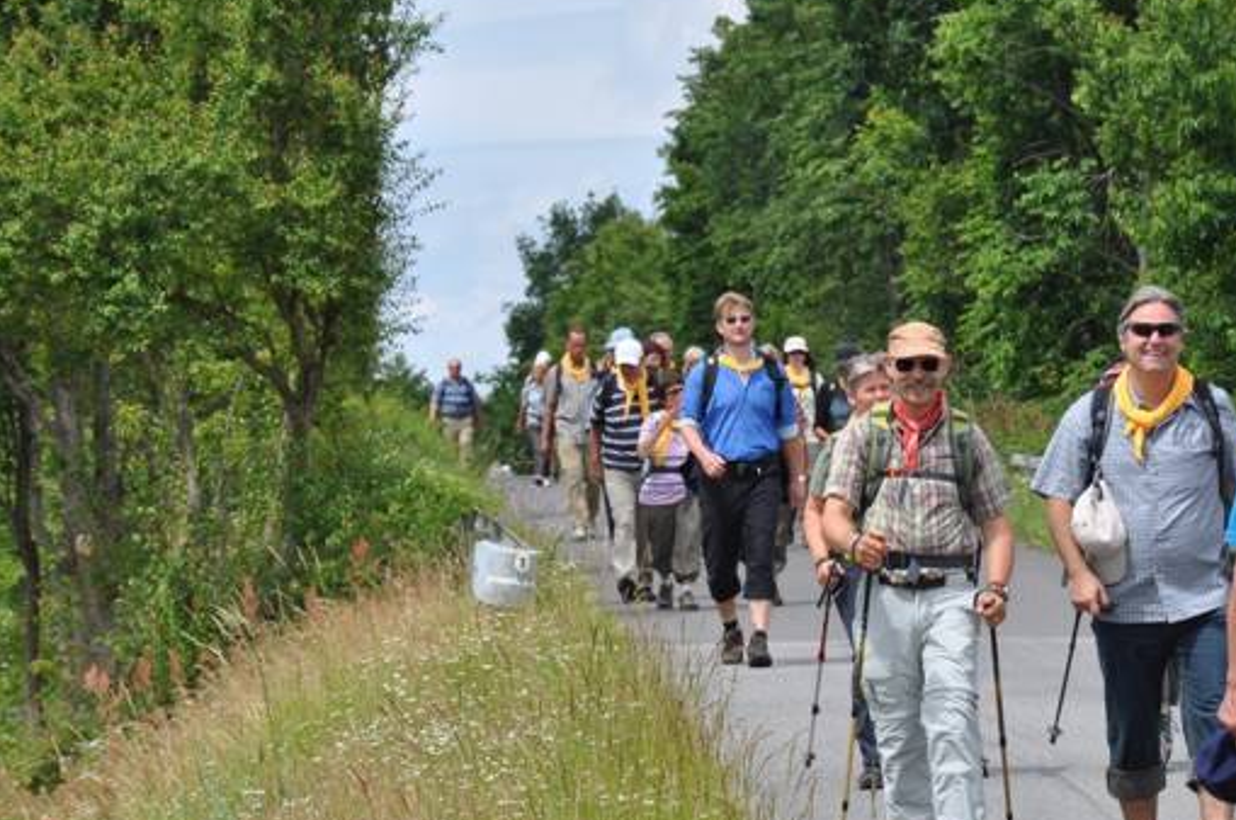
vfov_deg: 5.5
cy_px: 452
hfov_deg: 8.3
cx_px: 847
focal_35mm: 248
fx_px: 8496
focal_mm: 105
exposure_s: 1/320
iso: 200
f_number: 9
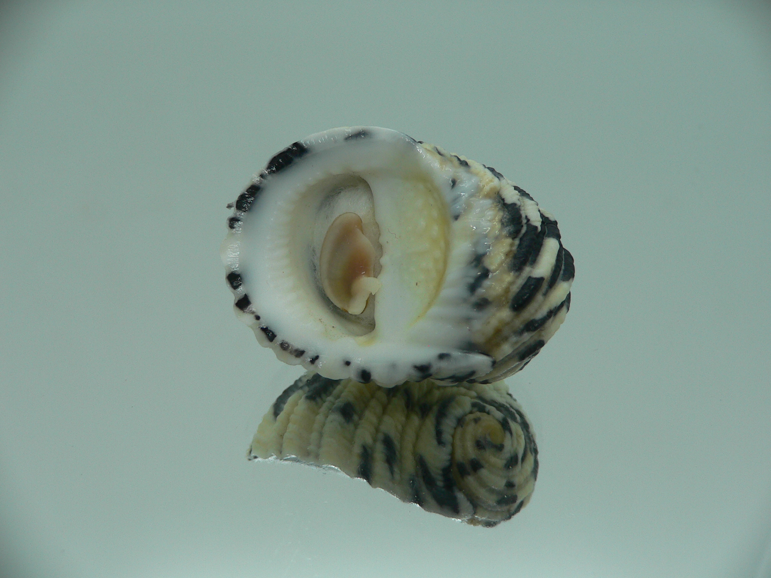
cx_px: 386
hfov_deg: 52.6
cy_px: 289
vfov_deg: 40.7
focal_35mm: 35
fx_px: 780
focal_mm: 4.6
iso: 80
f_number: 2.8
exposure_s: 1/60
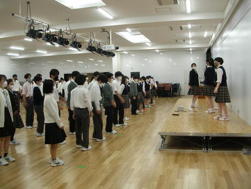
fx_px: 254
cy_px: 94
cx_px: 126
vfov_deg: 40.7
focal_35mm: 35
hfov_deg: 52.6
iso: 50
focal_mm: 5.8
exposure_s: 1/19.8
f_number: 2.8
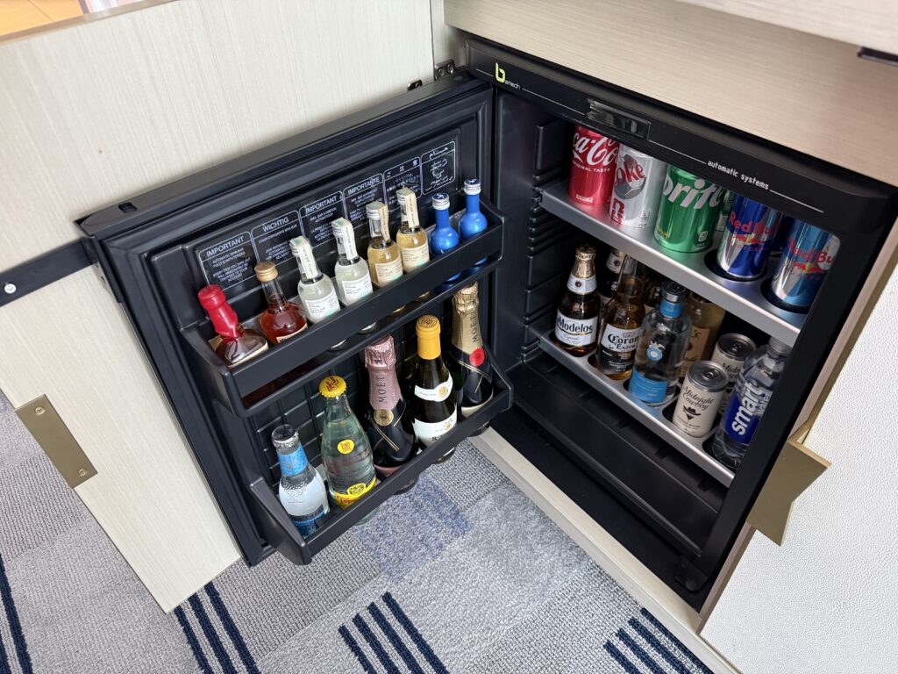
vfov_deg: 56.8
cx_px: 449
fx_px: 623
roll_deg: +3.2
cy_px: 337
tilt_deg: -41.0
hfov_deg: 71.6
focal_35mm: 24
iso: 320
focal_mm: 6.76
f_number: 1.78
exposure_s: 1/60
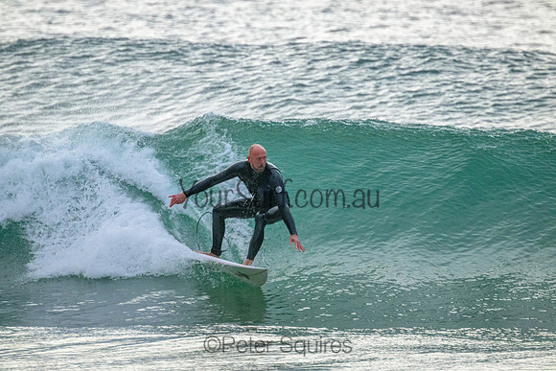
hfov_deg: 2.6
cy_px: 186
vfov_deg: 1.7
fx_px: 12358
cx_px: 278
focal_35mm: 800
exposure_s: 1/2000
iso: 8000
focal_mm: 800
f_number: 11
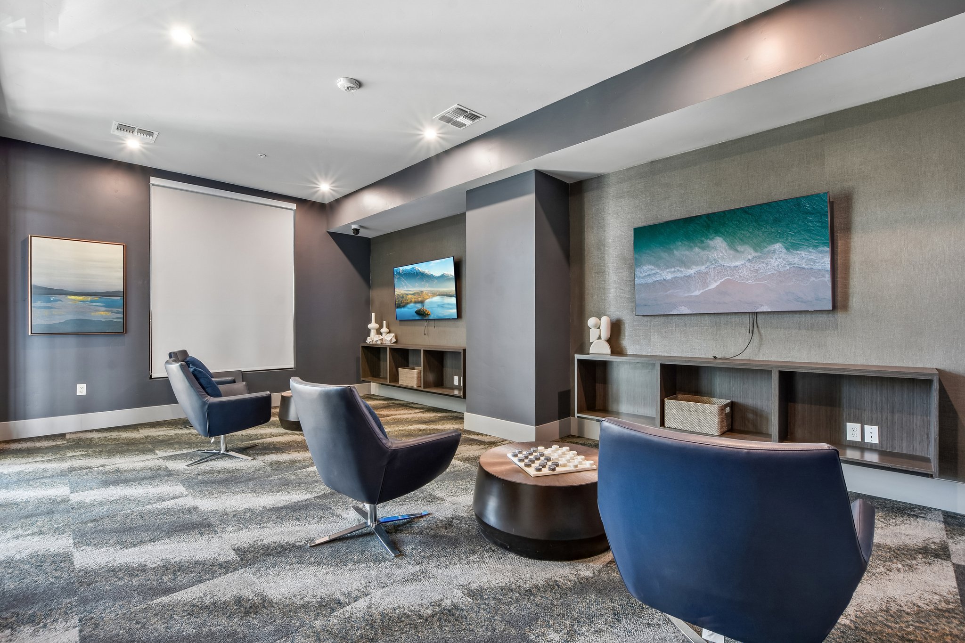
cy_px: 322
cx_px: 482
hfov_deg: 100.4
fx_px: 402
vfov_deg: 77.3
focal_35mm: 15
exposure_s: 1/1.25
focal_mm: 10
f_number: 8
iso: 100
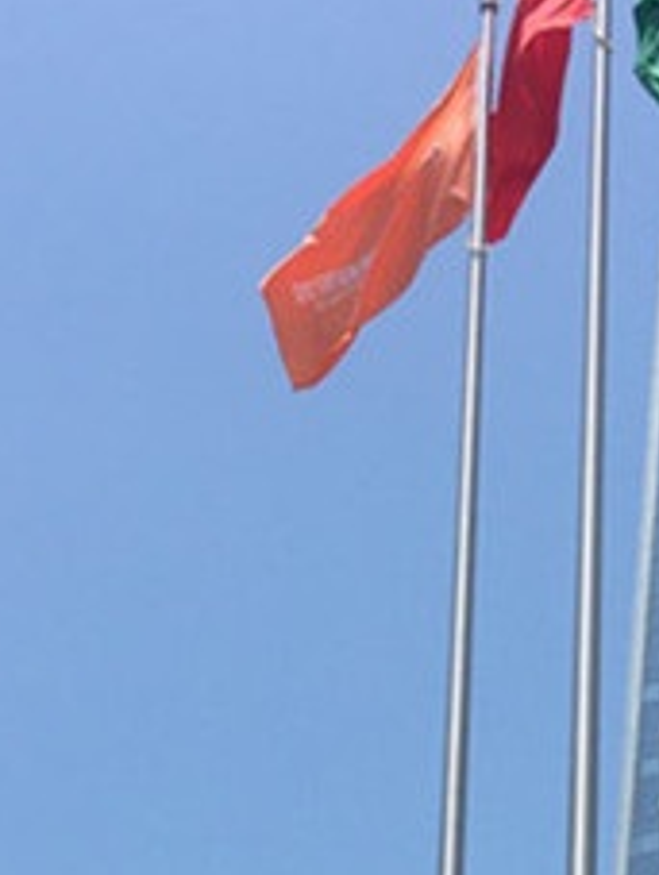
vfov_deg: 17.9
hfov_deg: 14.4
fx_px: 2582
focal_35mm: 102
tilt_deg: +23.5
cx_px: 586
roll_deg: -0.1
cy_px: 1162
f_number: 2.2
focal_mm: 4.15
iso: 32
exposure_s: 1/2198
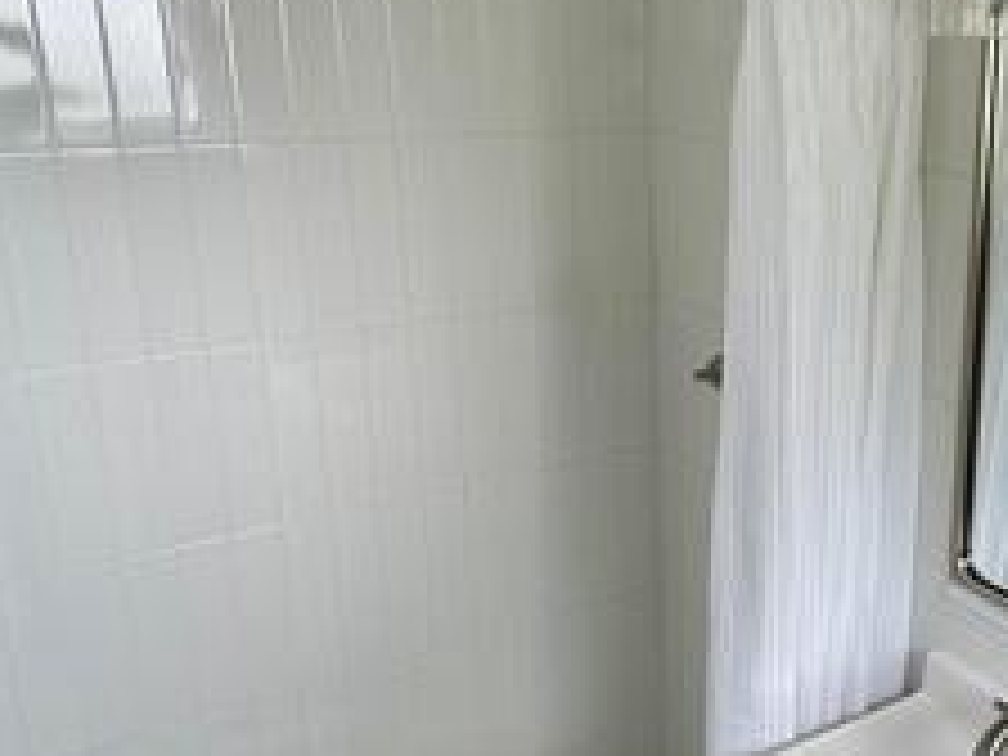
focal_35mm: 40
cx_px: 824
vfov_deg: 36.0
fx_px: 1165
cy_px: 364
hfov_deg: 44.3
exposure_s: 1/99
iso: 64
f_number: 2.2
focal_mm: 2.22
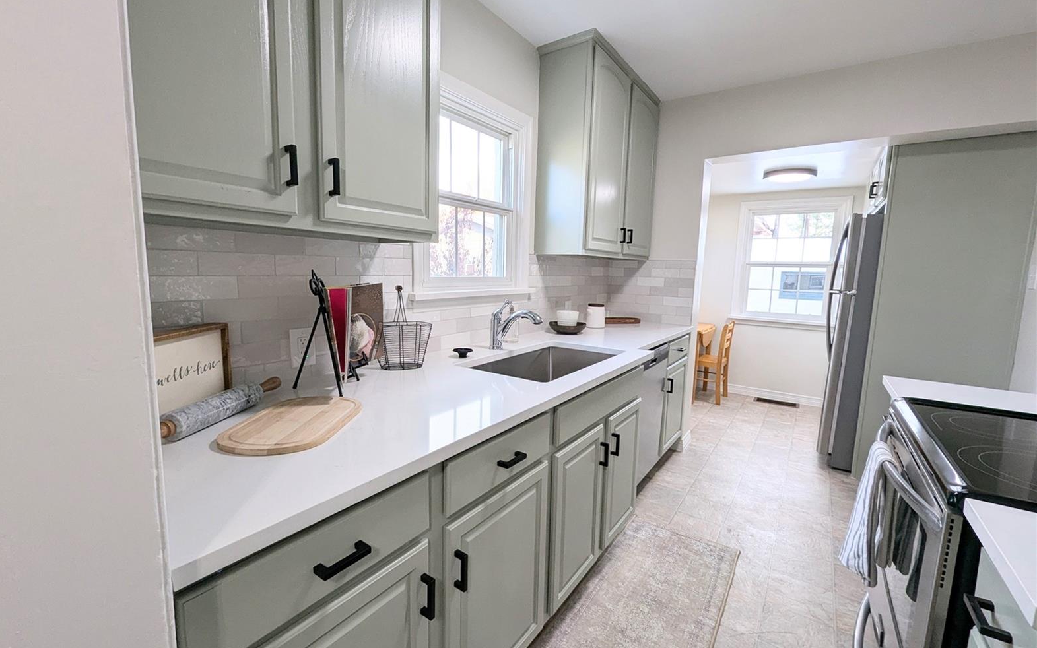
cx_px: 512
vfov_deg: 78.6
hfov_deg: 105.3
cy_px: 318
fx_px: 396
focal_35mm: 14
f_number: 2.2
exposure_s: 1/120
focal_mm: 1.95
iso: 85
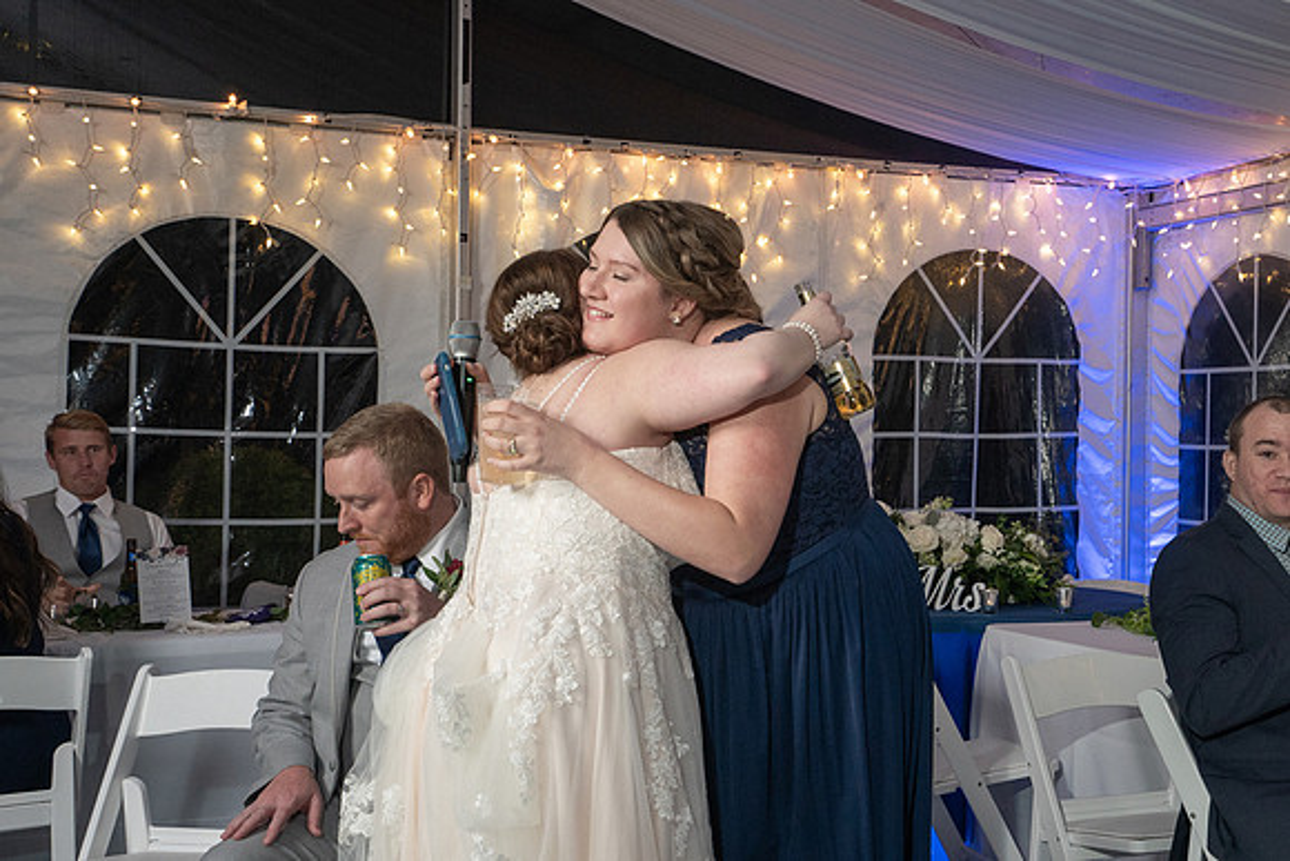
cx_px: 856
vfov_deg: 26.5
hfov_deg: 38.5
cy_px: 447
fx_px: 1826
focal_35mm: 51
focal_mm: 35
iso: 2000
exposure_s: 1/250
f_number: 5.6
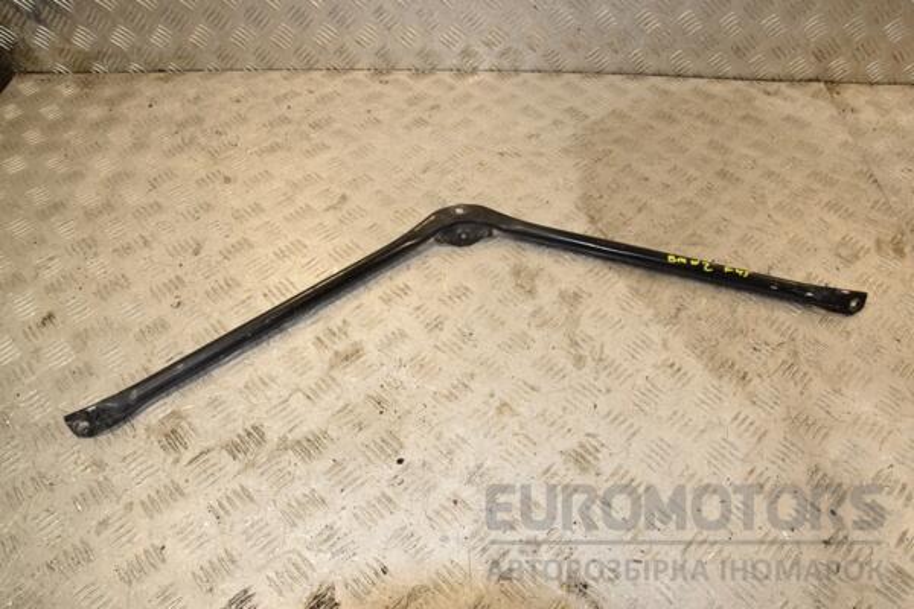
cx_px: 457
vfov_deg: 47.9
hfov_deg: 67.4
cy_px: 304
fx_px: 685
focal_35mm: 27
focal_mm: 18
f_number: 10
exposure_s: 1/200
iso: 800
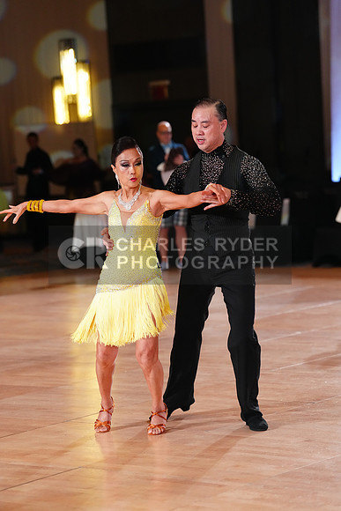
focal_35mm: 114
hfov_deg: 12.0
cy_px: 256
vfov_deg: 17.9
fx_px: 1619
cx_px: 170
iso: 3200
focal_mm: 114
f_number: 3.2
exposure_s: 1/640
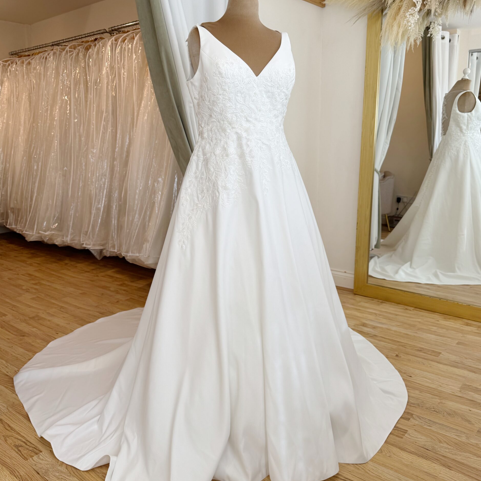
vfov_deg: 55.6
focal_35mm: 29
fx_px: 456
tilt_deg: -10.8
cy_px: 224
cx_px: 238
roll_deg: +0.8
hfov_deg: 55.6
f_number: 1.78
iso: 64
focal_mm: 6.76
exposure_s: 1/262
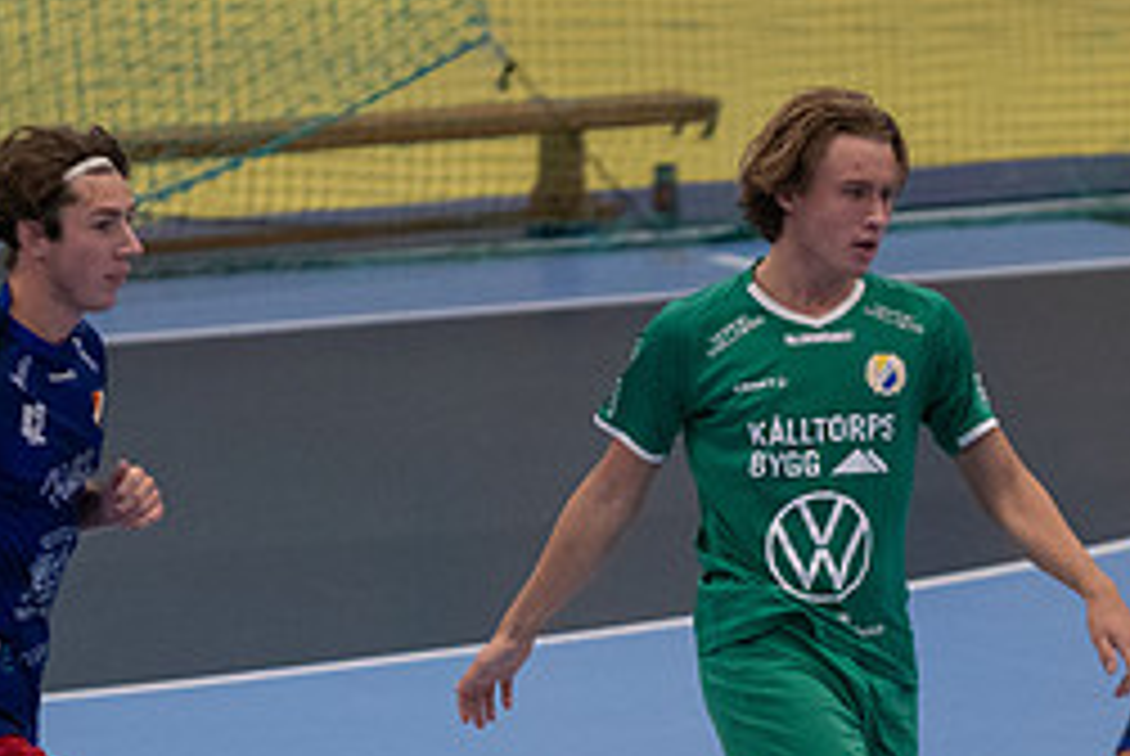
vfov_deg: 2.2
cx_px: 851
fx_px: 20112
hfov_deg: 3.2
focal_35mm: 640
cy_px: 758
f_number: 3.2
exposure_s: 1/640
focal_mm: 185
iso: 1800
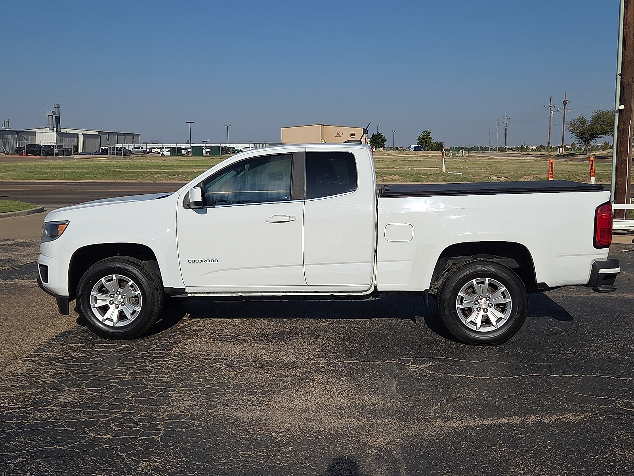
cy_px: 238
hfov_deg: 46.8
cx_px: 317
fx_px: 733
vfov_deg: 36.0
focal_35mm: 40
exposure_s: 1/10000
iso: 51
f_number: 1.8
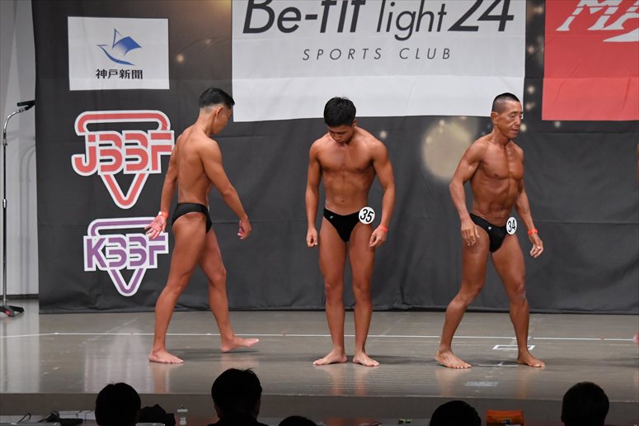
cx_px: 320
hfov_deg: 13.1
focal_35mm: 157
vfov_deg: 8.7
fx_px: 2785
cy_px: 213
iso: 5000
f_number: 5.6
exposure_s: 1/400
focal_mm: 105
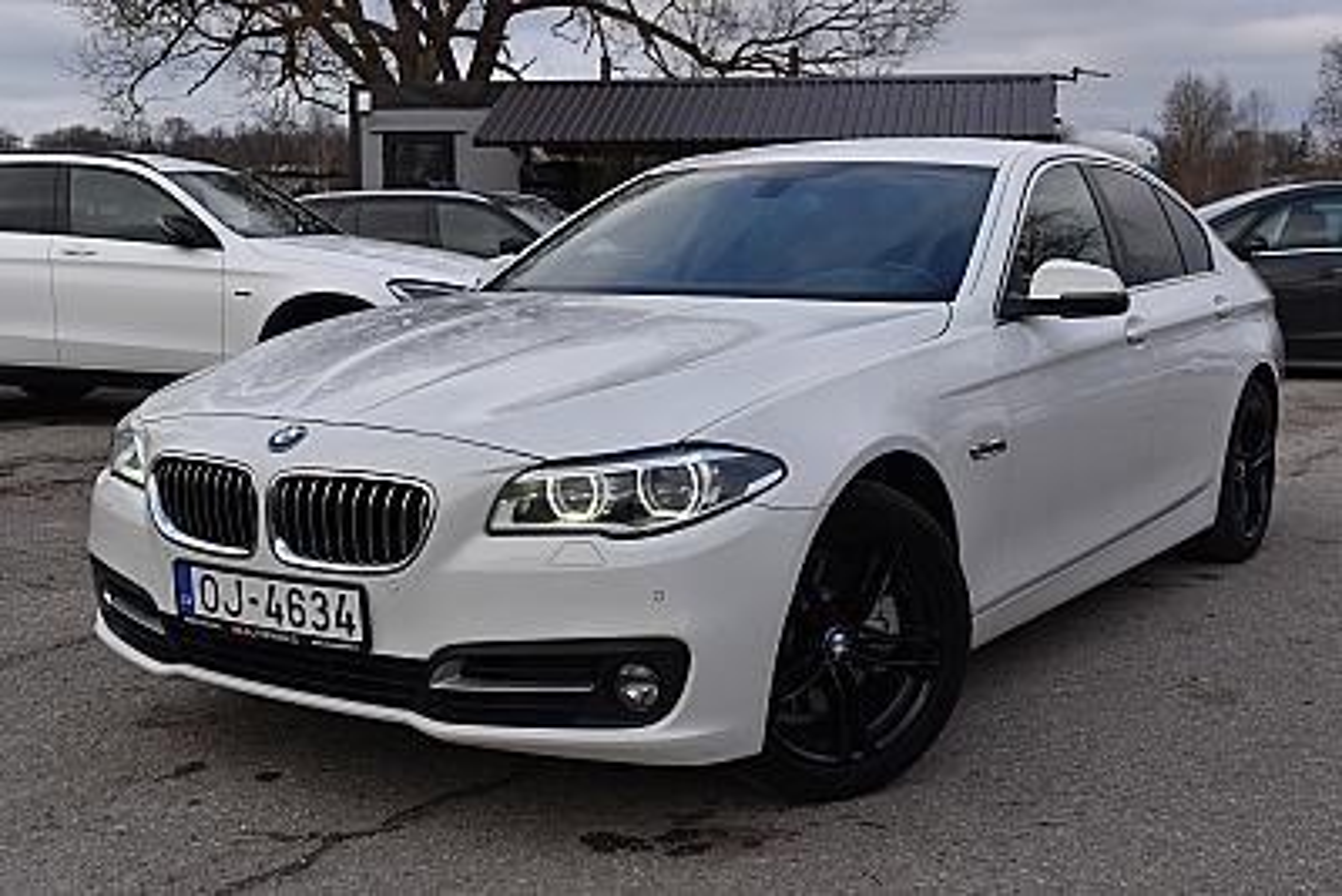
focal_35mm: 45
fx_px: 1678
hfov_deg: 43.6
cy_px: 448
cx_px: 671
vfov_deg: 29.9
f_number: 8
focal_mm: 30
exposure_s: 1/250
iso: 200
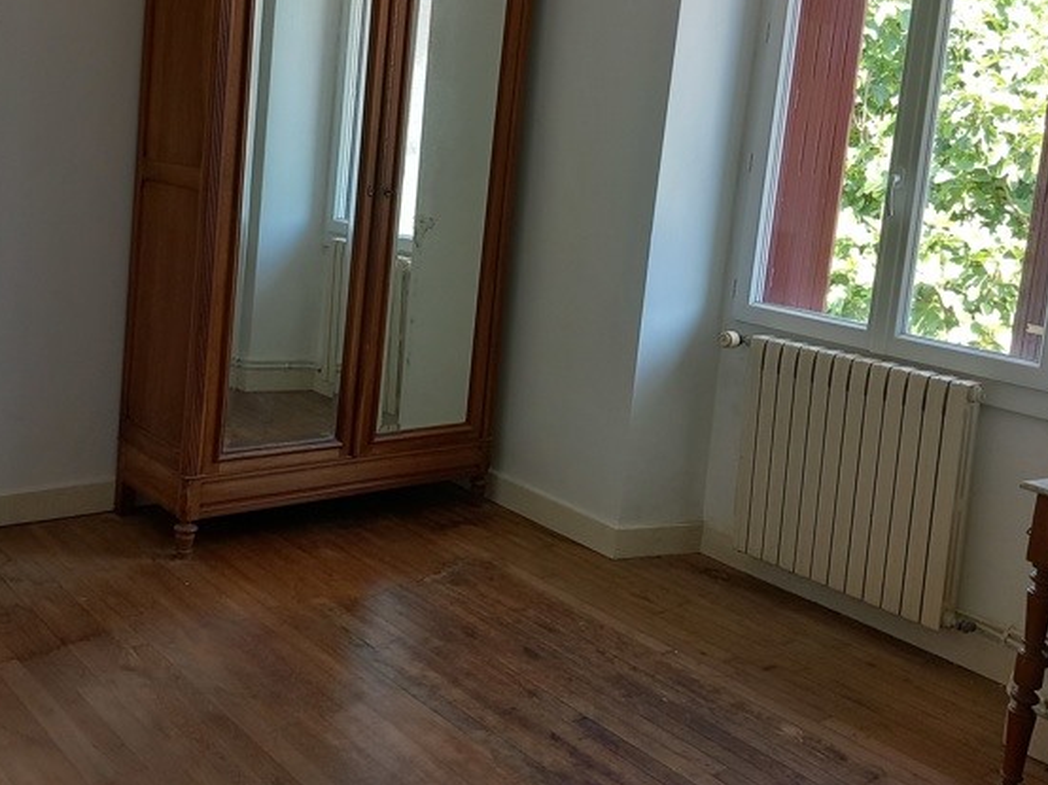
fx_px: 1180
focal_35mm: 39
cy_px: 265
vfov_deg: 36.4
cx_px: 471
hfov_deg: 47.8
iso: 125
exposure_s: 1/50
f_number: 1.8
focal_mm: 4
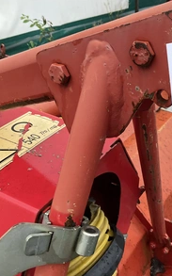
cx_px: 169
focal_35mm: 42
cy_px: 139
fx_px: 315
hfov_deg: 28.7
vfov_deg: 47.2
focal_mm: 3
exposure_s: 1/122
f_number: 1.8
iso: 64
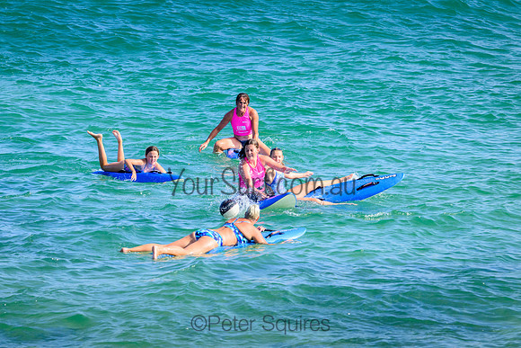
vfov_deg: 3.4
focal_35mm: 400
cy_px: 174
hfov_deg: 5.2
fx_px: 5790
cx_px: 260
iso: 1600
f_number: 11
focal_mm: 400
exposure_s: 1/2000
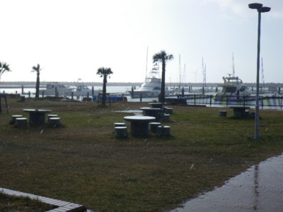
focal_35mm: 51
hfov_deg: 37.5
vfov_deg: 28.6
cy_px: 106
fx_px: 417
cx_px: 142
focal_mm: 9.1
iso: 64
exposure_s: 1/1000
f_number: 4.4
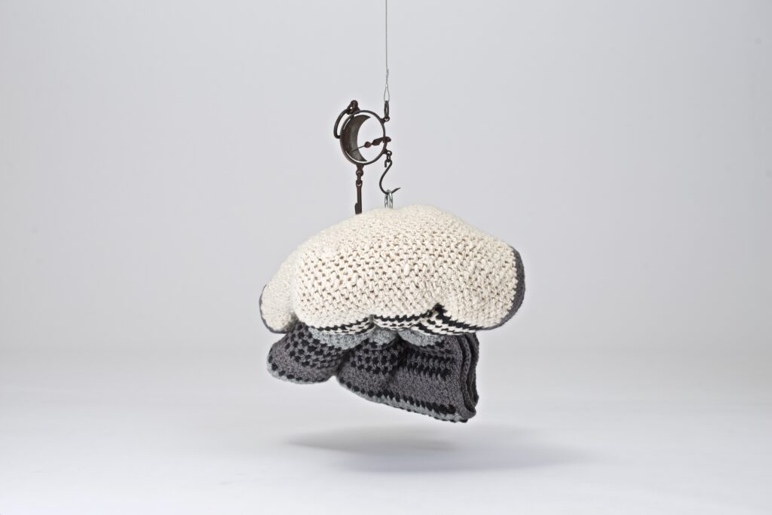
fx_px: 1716
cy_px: 258
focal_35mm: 80
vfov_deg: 17.1
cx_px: 386
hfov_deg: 25.4
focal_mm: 80
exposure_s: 1/160
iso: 100
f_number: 8
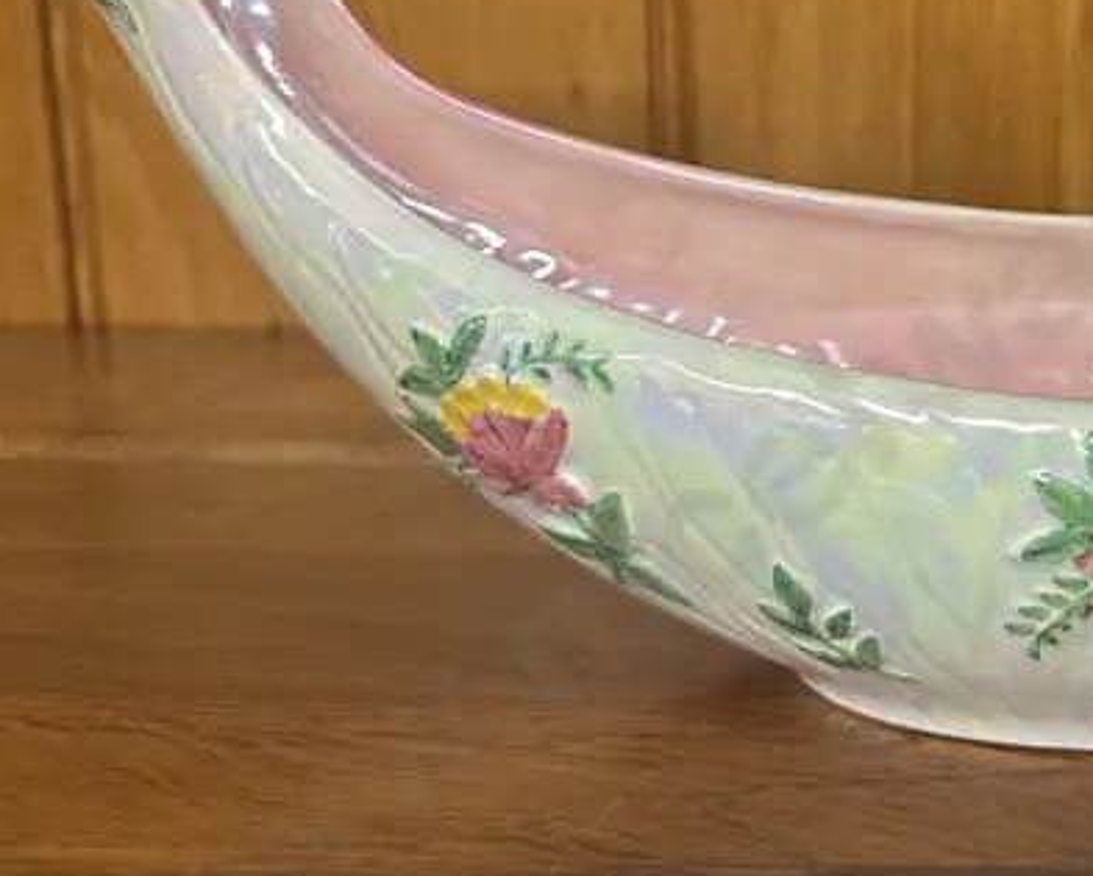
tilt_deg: -12.3
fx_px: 1975
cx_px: 1240
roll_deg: -0.8
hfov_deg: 27.9
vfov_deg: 24.5
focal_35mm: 61
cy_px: 139
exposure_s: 1/50
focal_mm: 6.86
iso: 250
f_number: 1.78
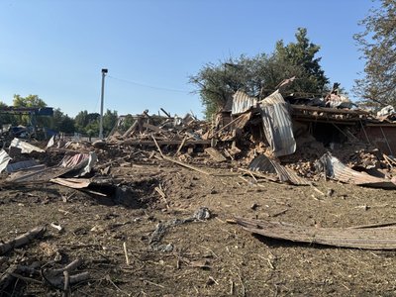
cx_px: 198
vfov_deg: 53.1
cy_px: 148
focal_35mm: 26
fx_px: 297
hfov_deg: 67.3
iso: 50
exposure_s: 1/2398
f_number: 1.6
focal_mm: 5.96
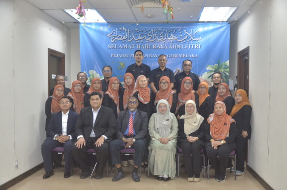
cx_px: 144
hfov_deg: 46.5
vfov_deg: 31.8
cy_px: 95
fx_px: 334
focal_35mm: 42
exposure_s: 1/250
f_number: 4
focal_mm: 28
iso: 3200
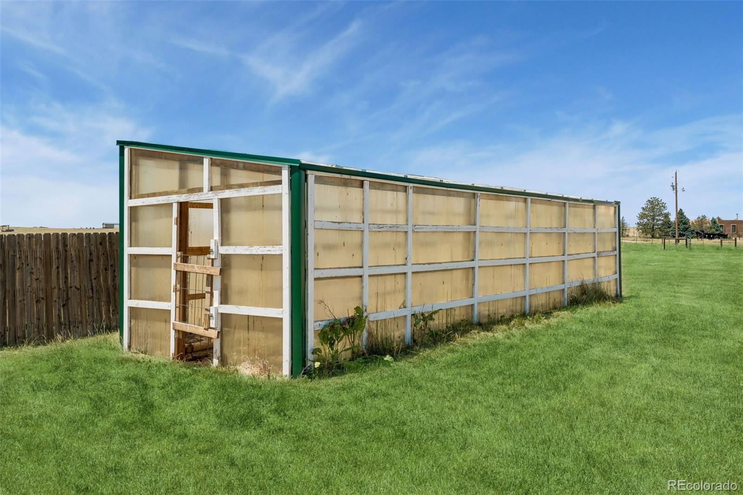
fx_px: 660
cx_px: 372
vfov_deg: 41.1
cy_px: 248
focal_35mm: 32
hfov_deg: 58.7
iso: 400
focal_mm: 32
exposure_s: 1/1250
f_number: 9
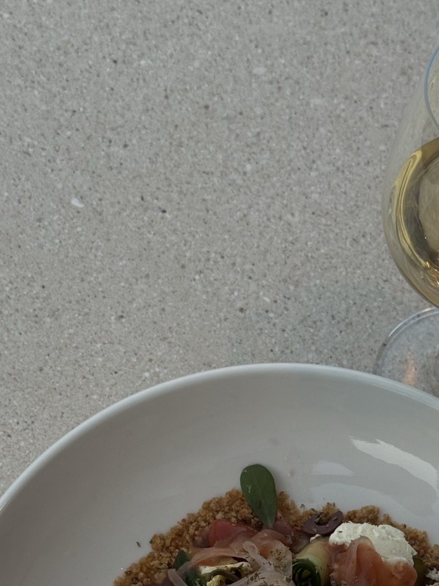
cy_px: 544
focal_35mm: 90
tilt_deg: -70.6
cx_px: 305
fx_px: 1522
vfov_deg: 21.2
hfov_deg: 16.4
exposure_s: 1/60
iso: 100
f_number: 1.78
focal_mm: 6.76
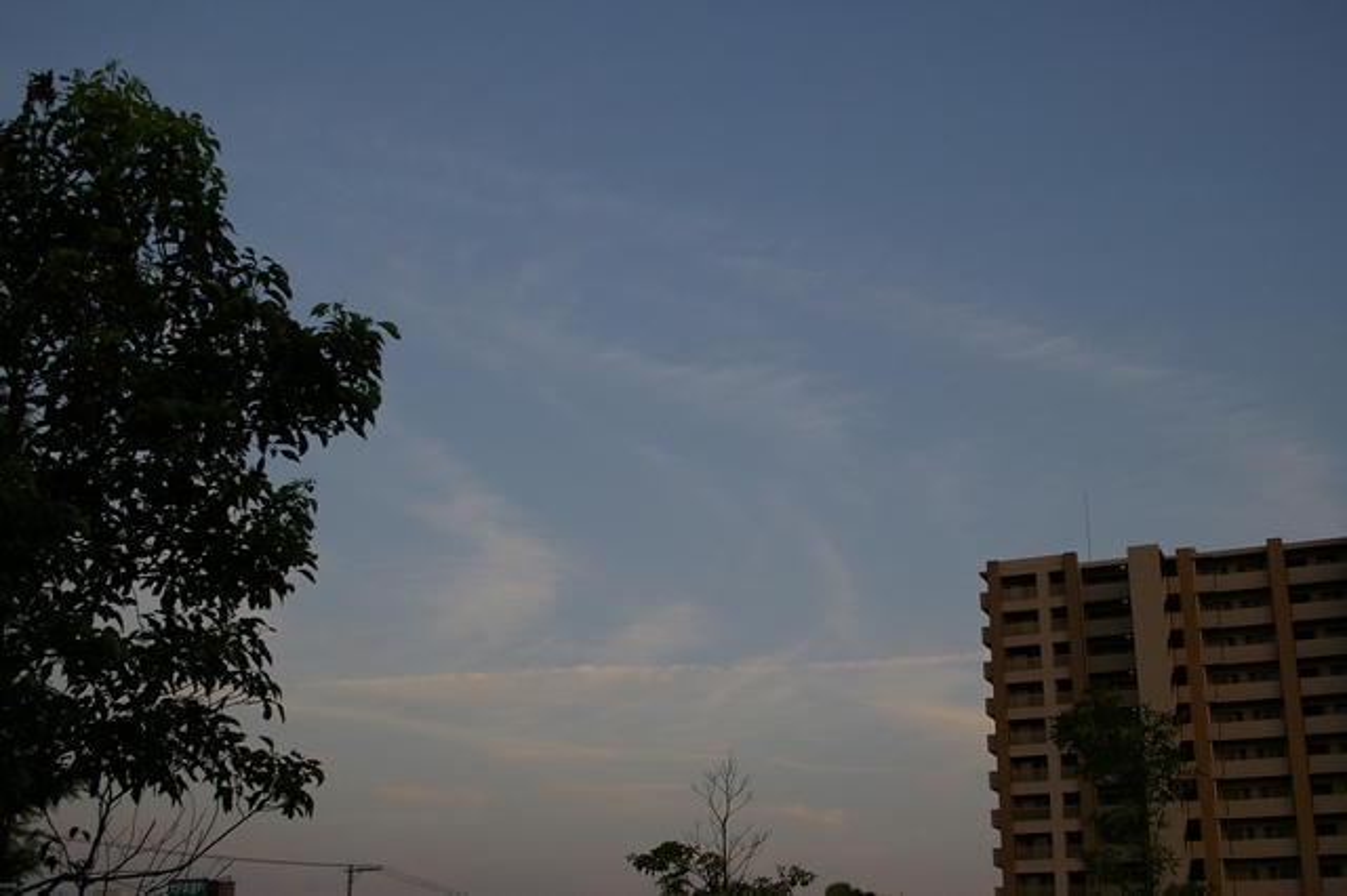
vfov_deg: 31.9
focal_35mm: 42
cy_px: 448
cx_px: 674
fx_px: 1571
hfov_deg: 46.4
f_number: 4.5
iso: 400
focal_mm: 28
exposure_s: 1/750
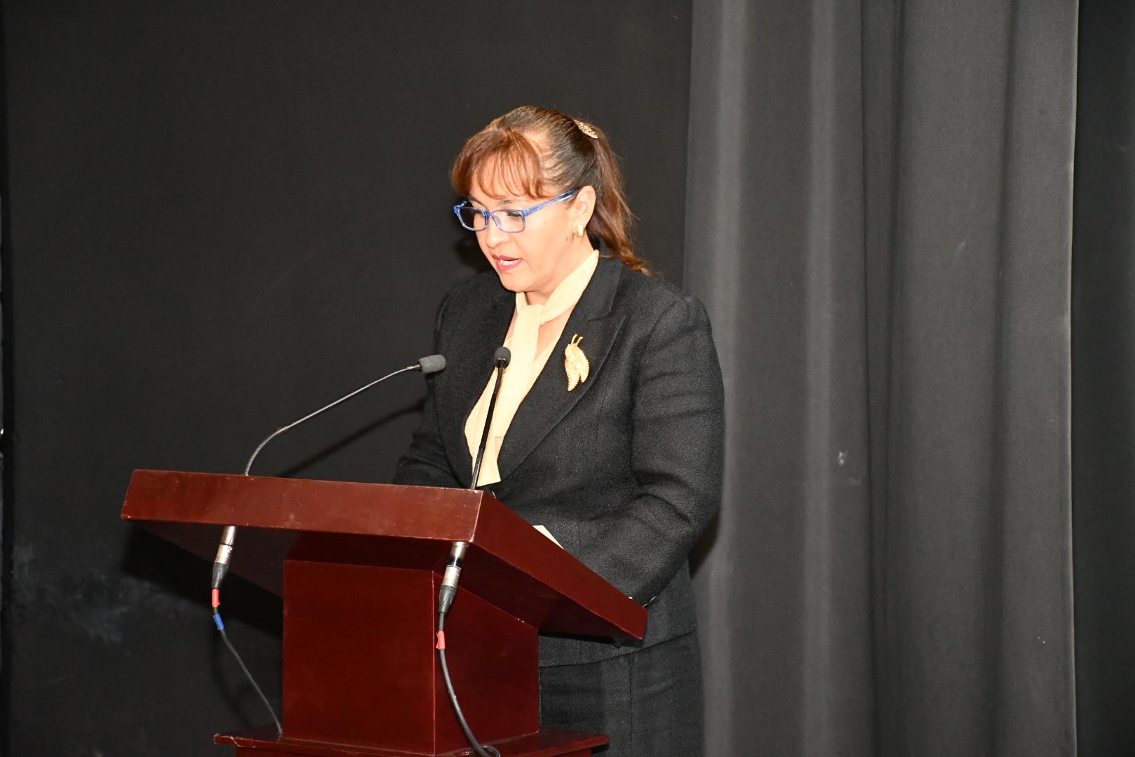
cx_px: 568
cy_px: 378
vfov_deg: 13.0
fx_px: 3310
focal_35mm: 105
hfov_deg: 19.5
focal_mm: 70
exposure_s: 1/60
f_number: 5
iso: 6400
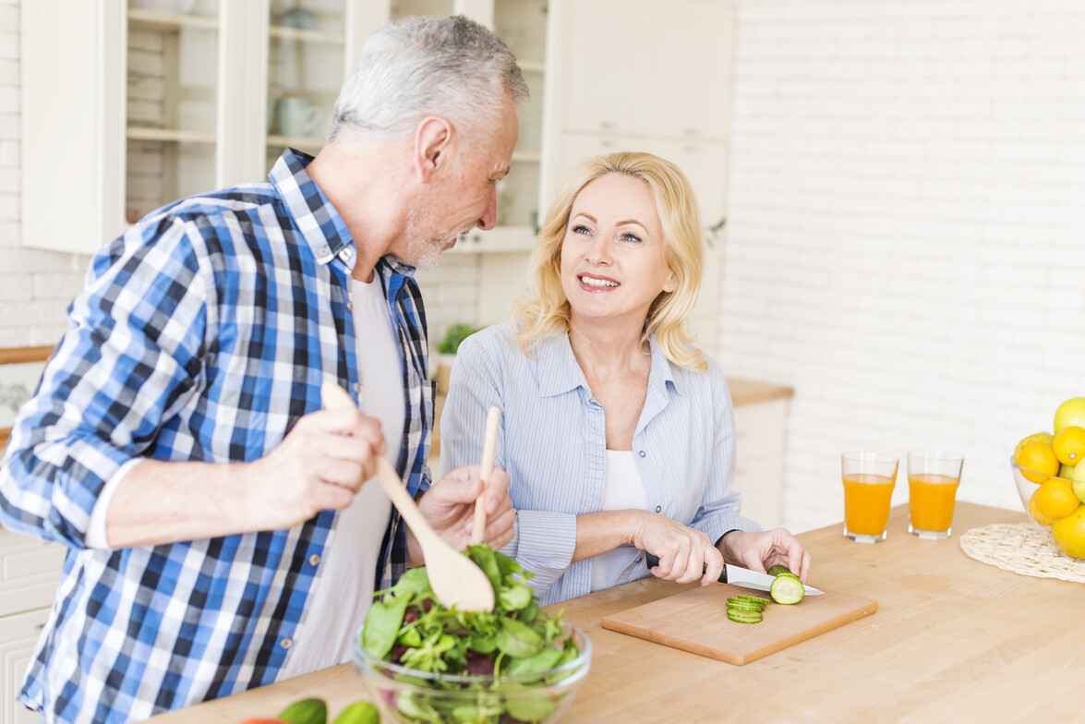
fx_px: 1507
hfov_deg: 39.6
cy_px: 362
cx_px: 542
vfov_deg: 27.0
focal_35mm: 50
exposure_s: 1/160
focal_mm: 50
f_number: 2.8
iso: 320
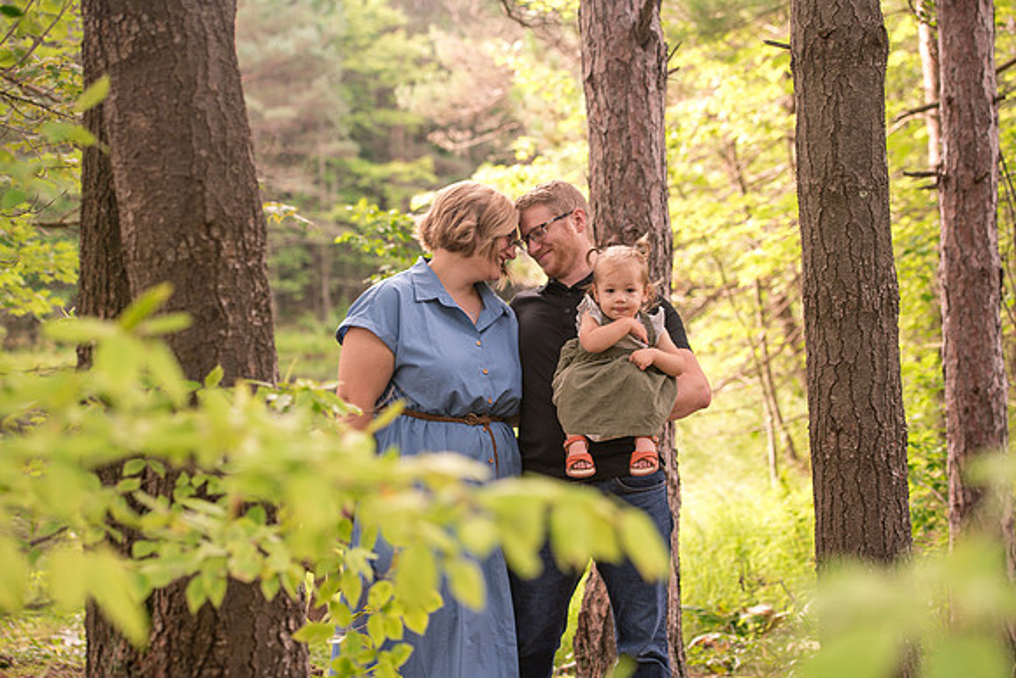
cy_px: 339
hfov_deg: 28.8
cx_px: 508
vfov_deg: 19.5
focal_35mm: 70
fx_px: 1976
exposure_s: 1/200
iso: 400
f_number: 4
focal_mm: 70
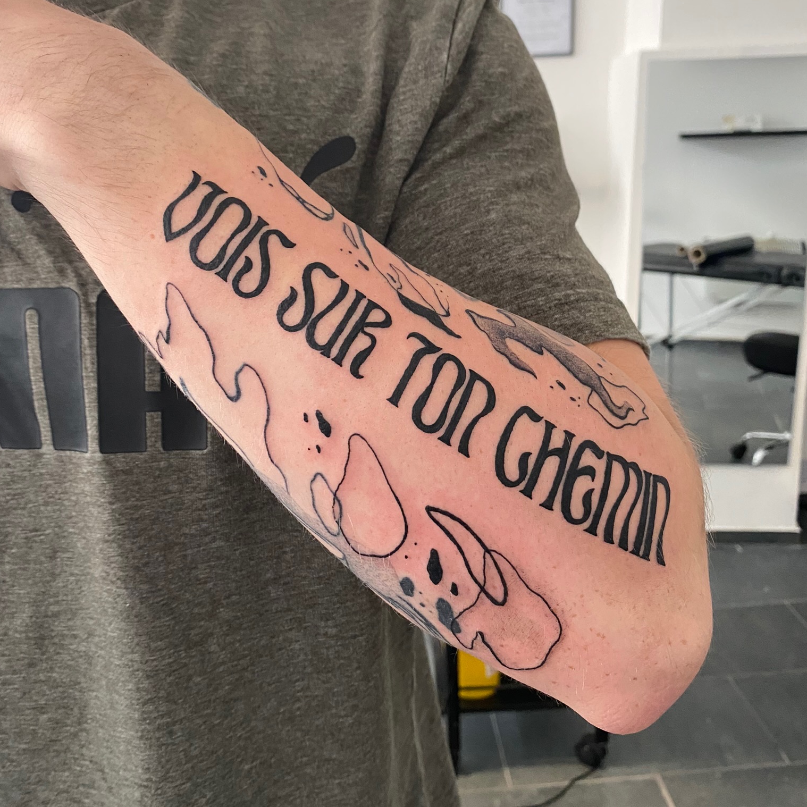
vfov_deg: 52.5
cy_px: 399
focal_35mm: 31
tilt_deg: -17.2
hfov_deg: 52.5
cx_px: 404
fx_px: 818
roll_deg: +1.8
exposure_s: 1/60
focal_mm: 4.25
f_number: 1.8
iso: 320
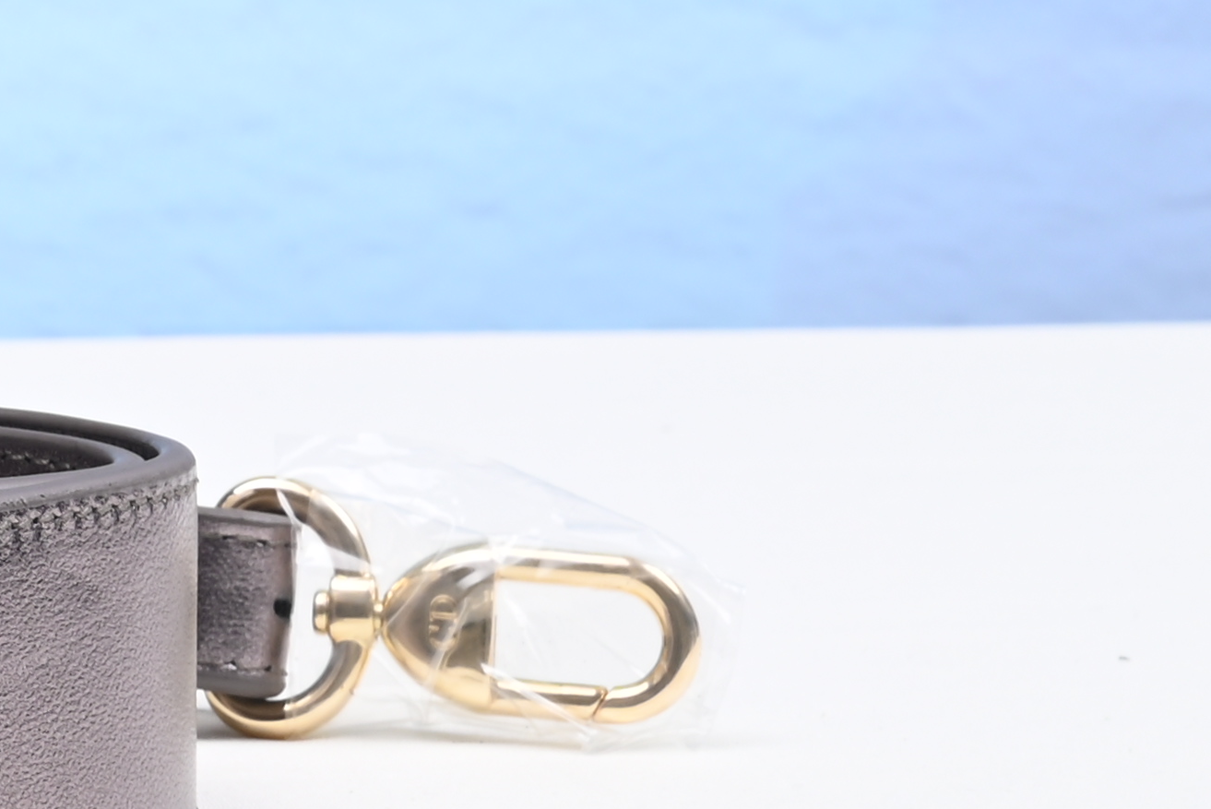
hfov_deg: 9.8
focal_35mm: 197
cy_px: -819
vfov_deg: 6.8
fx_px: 6630
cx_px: -1084
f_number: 16
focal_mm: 43
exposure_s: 1/2
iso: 100
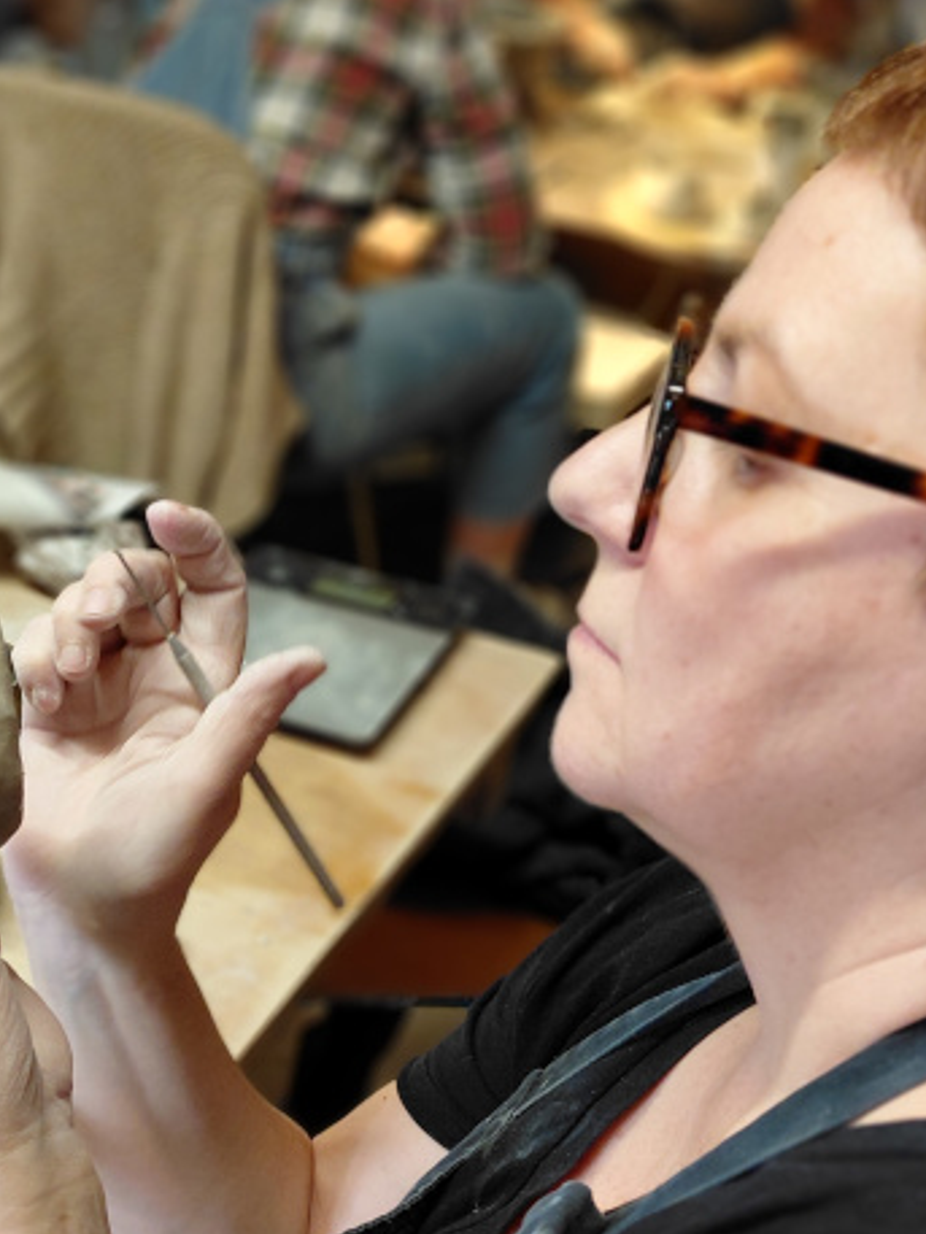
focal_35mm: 51
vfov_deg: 36.7
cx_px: 154
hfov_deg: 27.8
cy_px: 901
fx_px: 1818
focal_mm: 4.69
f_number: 1.8
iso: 200
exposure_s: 1/60
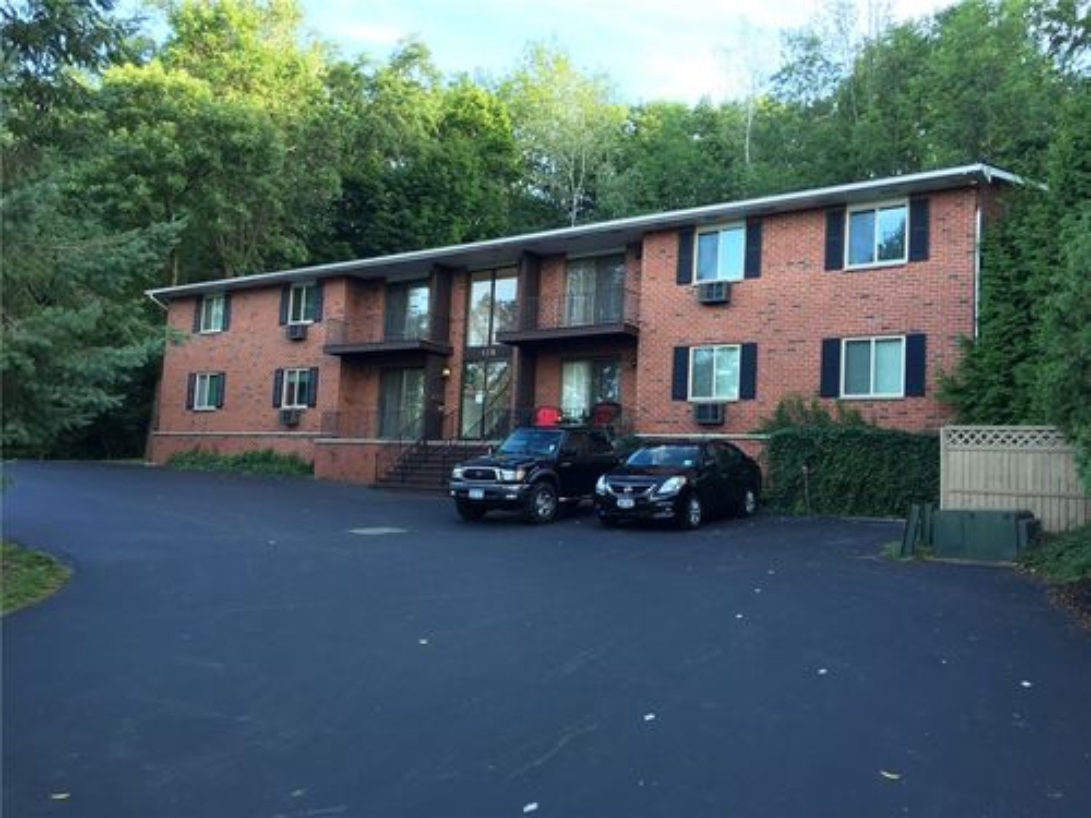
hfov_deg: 61.7
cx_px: 546
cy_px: 409
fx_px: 914
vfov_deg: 48.2
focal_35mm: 29
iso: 32
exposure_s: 1/60
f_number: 2.2
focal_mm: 4.15
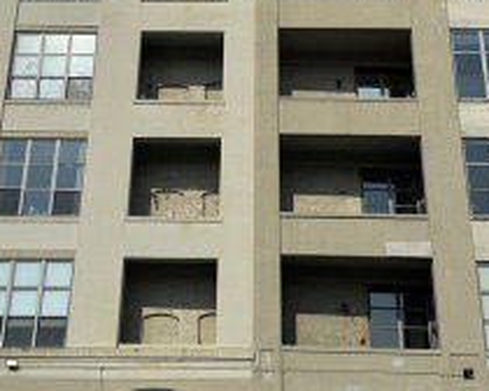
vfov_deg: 26.3
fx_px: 825
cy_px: 95
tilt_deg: +25.6
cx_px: 224
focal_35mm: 57
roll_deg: -0.4
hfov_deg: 33.0
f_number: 1.78
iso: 64
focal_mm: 6.76
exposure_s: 1/12346
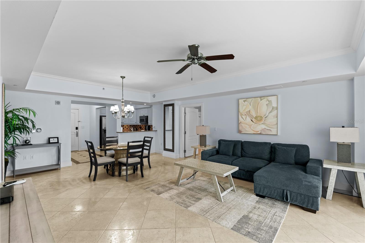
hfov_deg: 96.7
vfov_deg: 73.7
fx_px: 162
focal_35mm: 16
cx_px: 182
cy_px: 122
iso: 100
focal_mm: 16
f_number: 8
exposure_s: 1
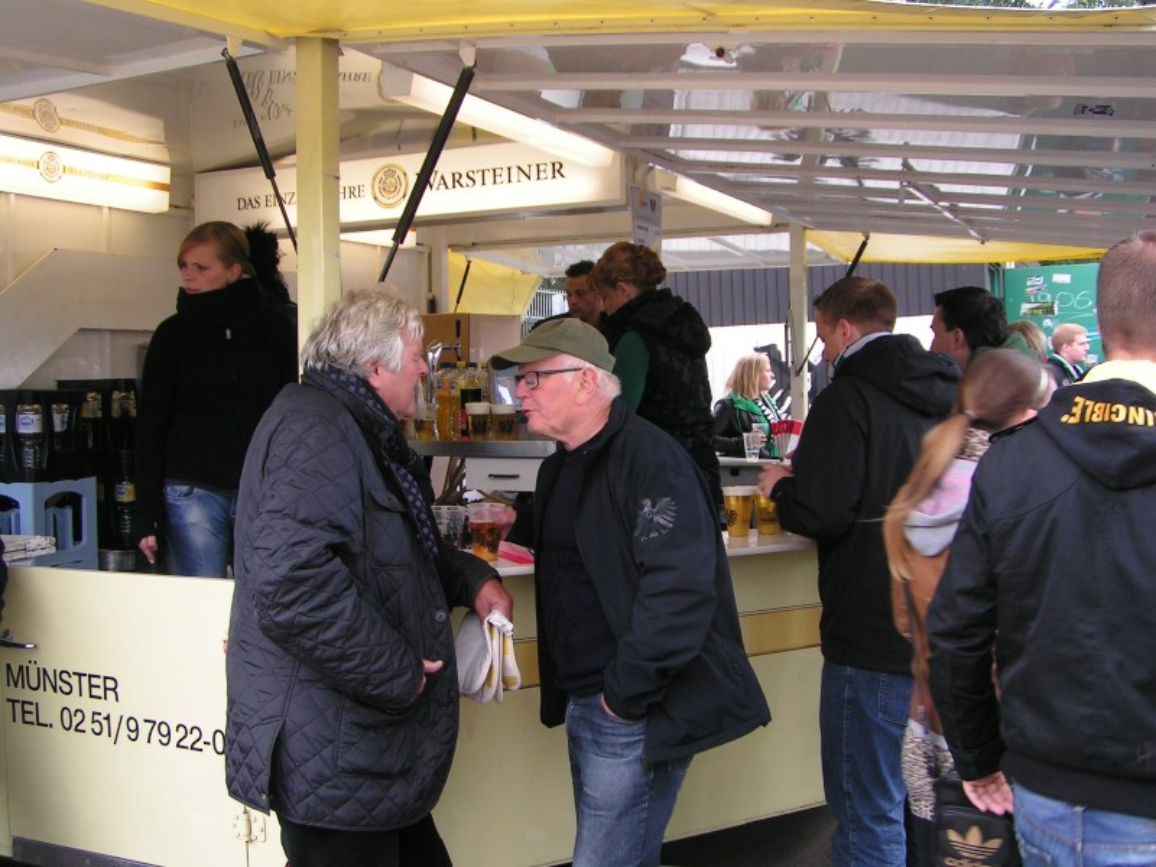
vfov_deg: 37.7
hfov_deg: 49.0
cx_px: 578
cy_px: 434
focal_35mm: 38
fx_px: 1269
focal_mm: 5.8
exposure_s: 1/60
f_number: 4
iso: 50
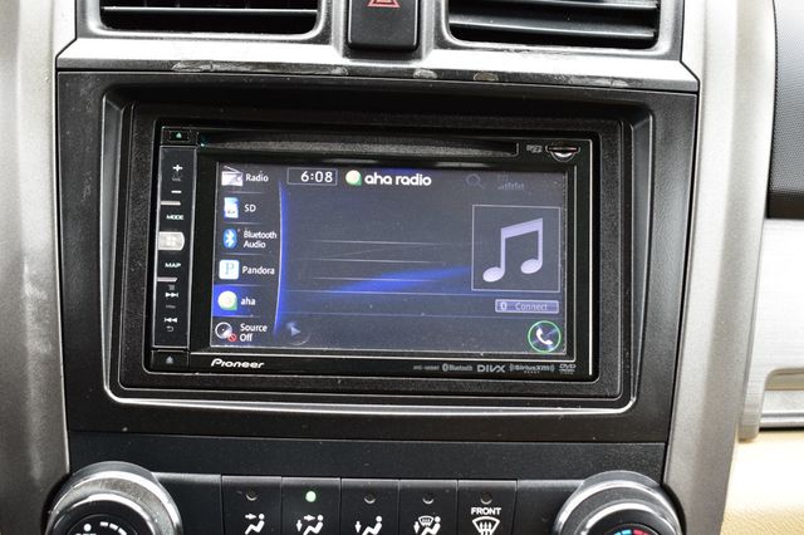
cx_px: 402
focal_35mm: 48
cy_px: 268
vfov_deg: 28.0
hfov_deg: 41.1
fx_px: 1071
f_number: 6.3
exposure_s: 1/20
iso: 400
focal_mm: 32
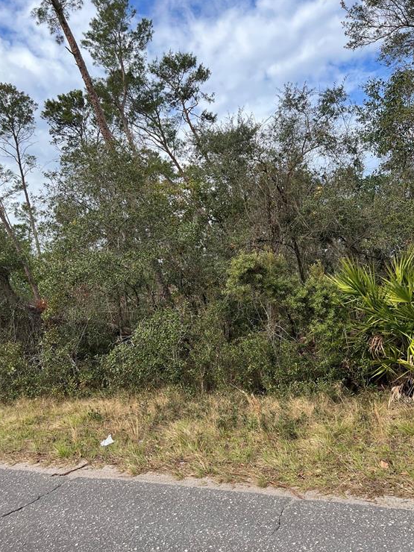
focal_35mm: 27
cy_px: 284
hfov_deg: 51.4
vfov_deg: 65.3
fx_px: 431
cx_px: 207
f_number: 1.5
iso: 50
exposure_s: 1/1344
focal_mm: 5.7
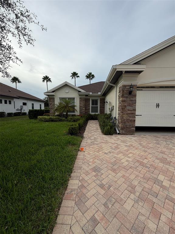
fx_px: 94
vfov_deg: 102.1
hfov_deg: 85.7
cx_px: 88
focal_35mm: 14
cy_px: 117
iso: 25
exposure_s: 1/770
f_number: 2.2
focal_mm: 2.22
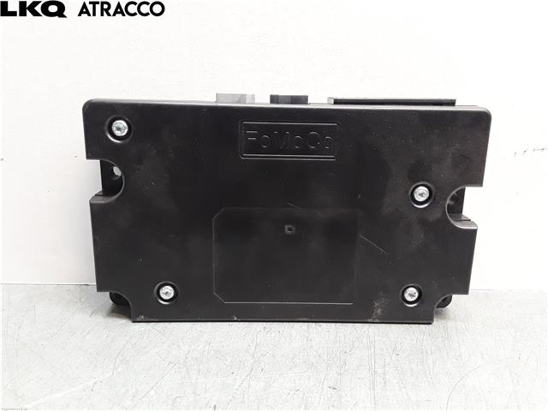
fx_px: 443
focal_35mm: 28
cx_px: 274
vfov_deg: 49.7
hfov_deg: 63.4
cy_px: 206
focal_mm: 2.91
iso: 160
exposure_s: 1/50
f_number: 1.9
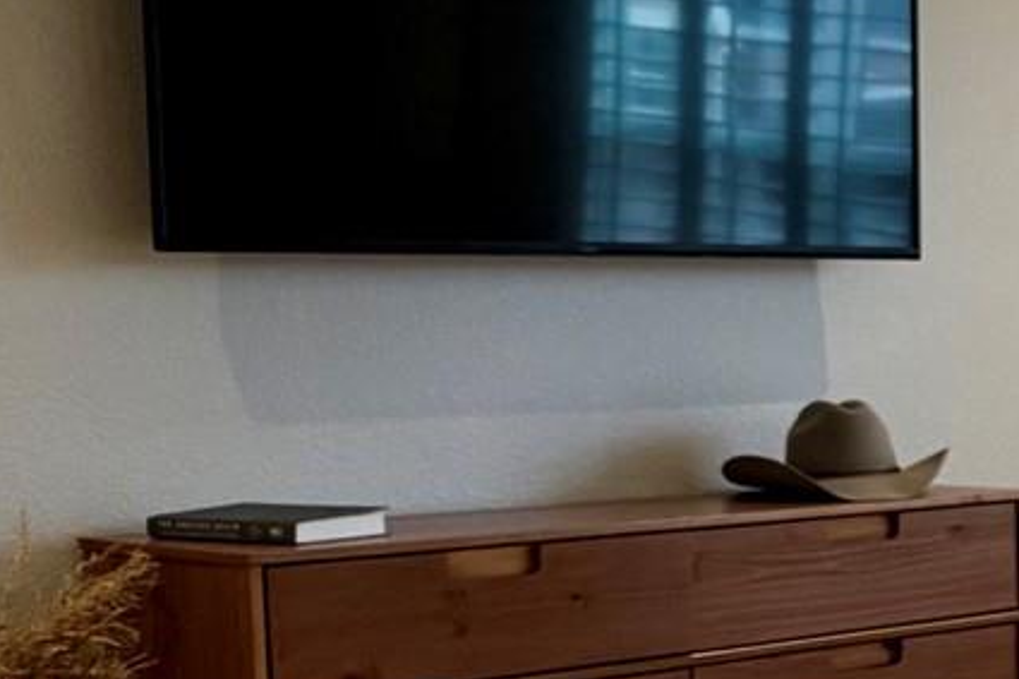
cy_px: 571
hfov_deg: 17.7
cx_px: 1796
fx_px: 2660
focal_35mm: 94
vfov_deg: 14.4
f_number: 1.78
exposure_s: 1/60
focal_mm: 6.76
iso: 320
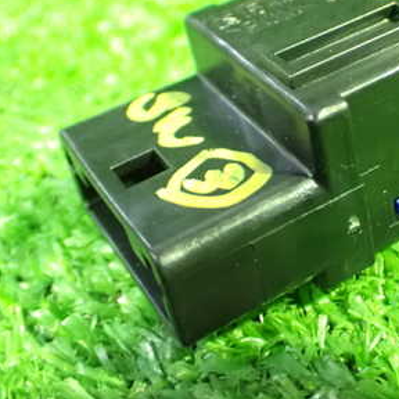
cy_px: 94
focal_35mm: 70
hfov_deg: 23.9
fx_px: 913
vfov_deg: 24.4
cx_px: 369
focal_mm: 6.83
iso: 1600
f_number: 2.7
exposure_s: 1/15
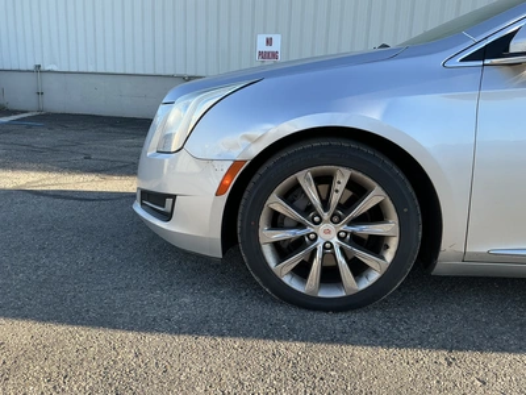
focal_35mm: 28
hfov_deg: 63.4
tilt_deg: -11.4
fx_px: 425
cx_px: 263
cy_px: 198
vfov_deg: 49.7
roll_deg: -2.9
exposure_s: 1/280
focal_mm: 3
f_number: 1.8
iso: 25
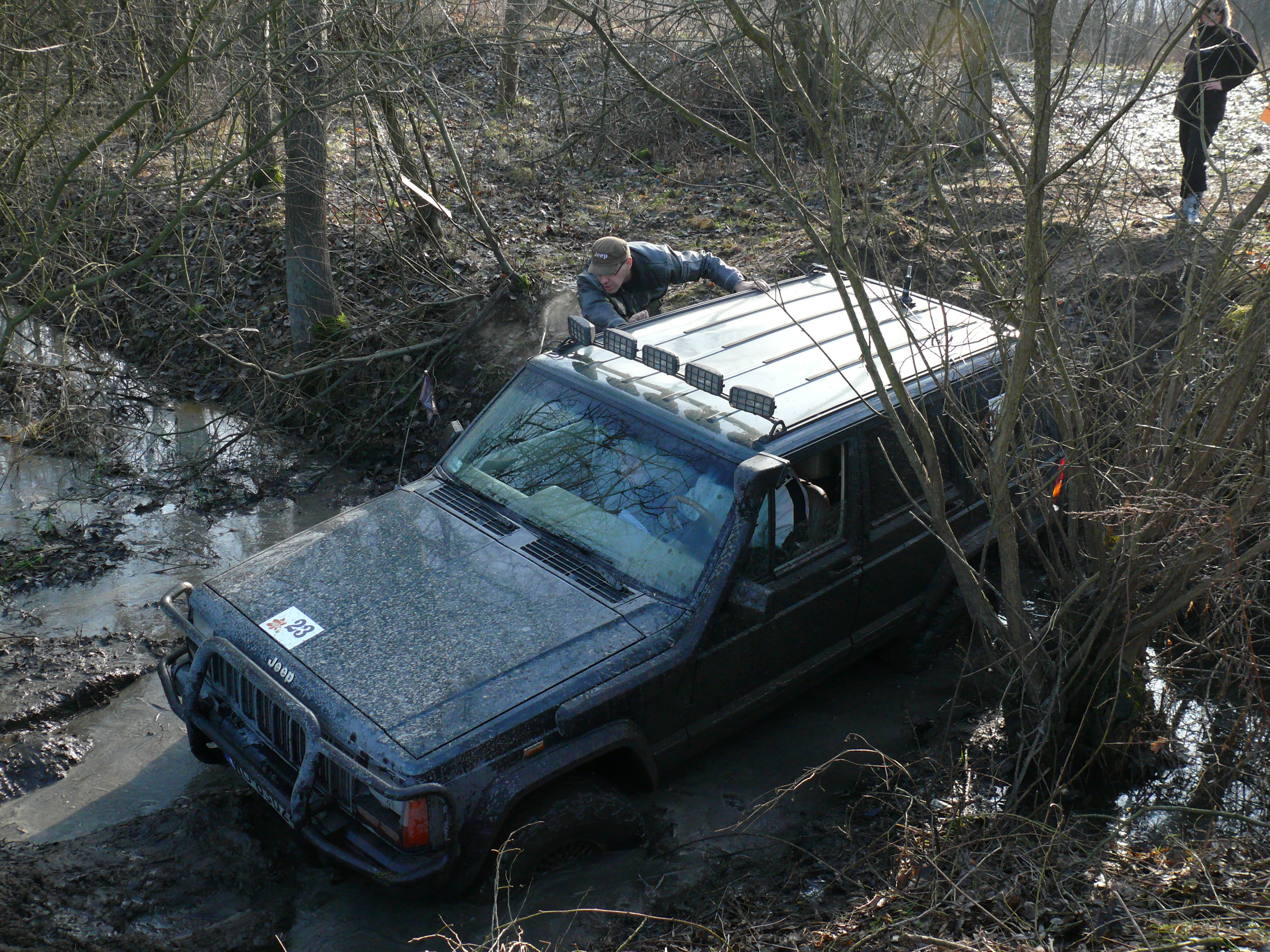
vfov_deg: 40.7
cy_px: 476
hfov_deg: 52.6
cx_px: 635
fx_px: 1284
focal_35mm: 35
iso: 200
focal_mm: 7.4
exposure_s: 1/250
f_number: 3.2
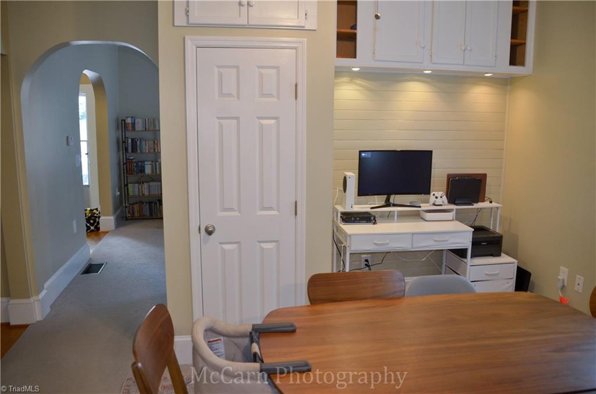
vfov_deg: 47.7
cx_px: 298
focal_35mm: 27
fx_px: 446
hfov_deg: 67.5
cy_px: 197
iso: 500
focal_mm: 18
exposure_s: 1/40
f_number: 3.5
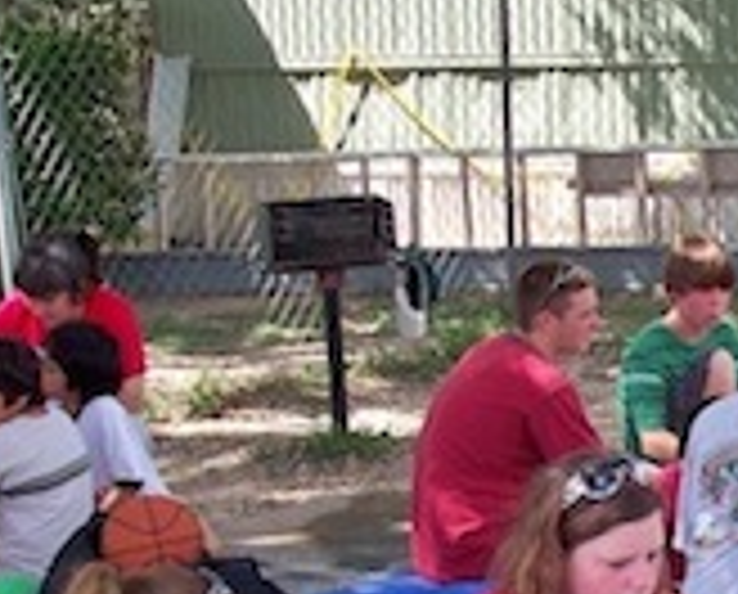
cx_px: 878
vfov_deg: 11.6
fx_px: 2912
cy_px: 490
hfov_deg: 14.0
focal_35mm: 133
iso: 100
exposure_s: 1/320
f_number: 2.8
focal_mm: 7.54
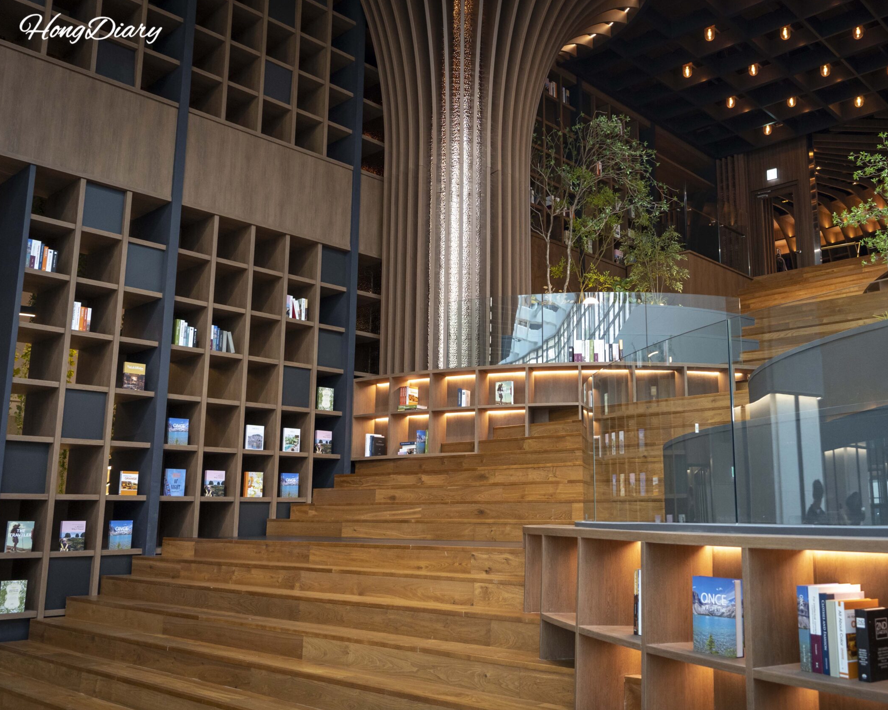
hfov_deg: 55.3
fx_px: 841
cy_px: 356
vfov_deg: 45.8
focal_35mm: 32
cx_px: 531
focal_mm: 28
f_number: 4
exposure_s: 1/160
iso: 2000
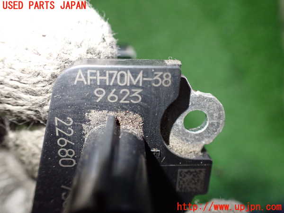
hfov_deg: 60.0
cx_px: 142
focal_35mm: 30
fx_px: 246
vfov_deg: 46.8
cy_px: 106
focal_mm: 5.4
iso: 800
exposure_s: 1/100
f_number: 2.3
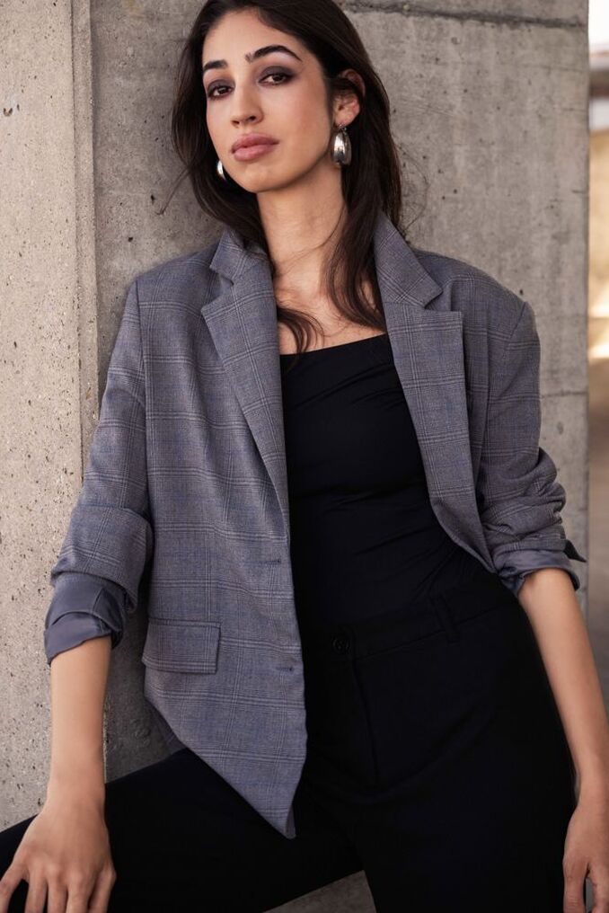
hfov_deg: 18.9
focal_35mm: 72
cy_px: 456
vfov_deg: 28.1
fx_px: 1826
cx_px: 304
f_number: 4.5
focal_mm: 72
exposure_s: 1/125
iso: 125
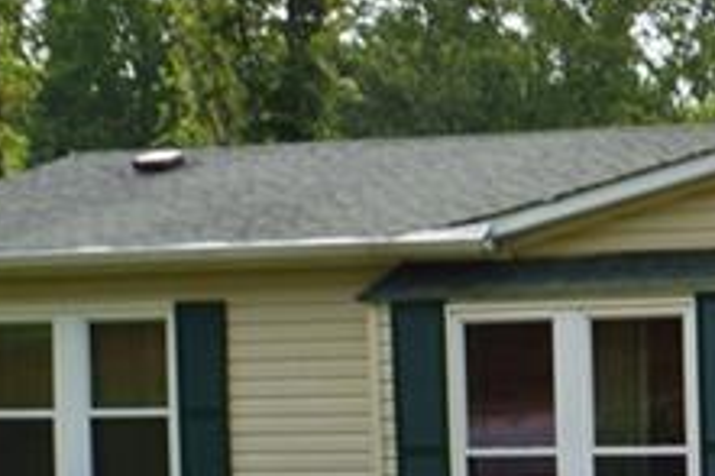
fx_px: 3036
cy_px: 495
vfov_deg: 8.9
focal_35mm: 153
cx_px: 984
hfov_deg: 12.9
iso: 100
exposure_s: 1/15
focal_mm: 22
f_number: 11
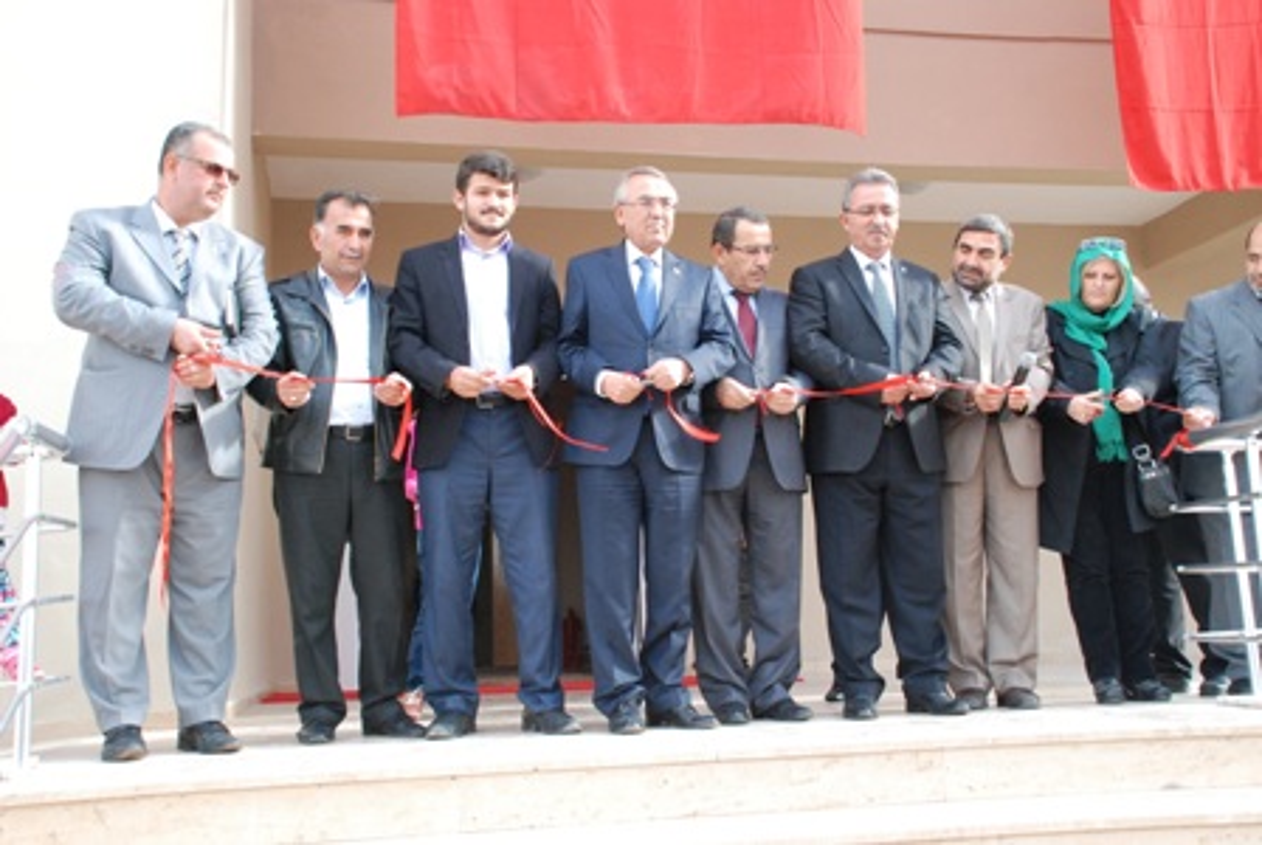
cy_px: 422
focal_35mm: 39
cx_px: 631
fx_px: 1369
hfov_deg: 49.5
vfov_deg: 34.3
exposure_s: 1/160
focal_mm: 26
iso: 1000
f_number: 6.3
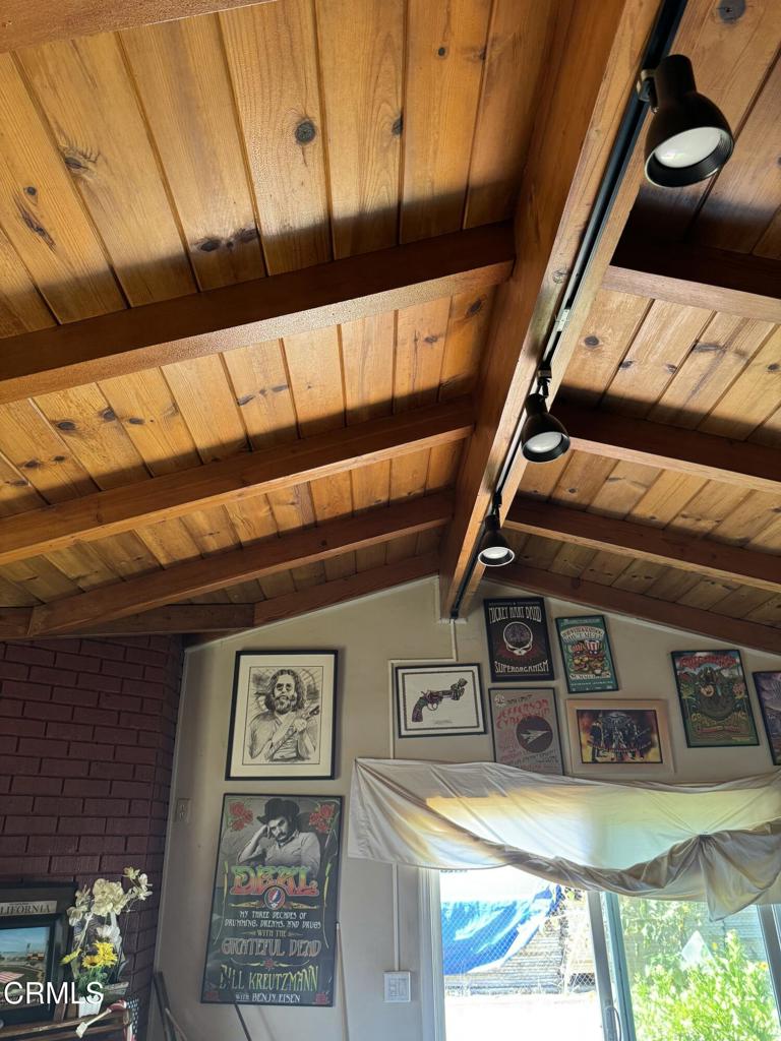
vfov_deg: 71.6
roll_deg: +2.9
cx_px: 390
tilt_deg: +26.5
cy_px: 520
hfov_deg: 56.8
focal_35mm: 24
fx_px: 722
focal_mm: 6.76
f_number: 1.78
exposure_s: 1/74
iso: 200
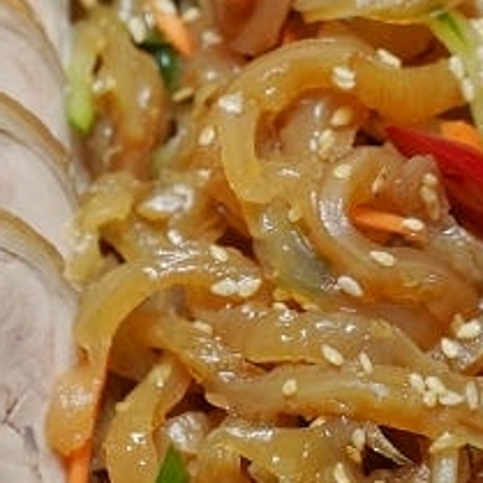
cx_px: -199
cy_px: 310
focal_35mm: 190
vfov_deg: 9.2
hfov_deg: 9.0
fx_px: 2999
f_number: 4
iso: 160
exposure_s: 1/60
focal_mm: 39
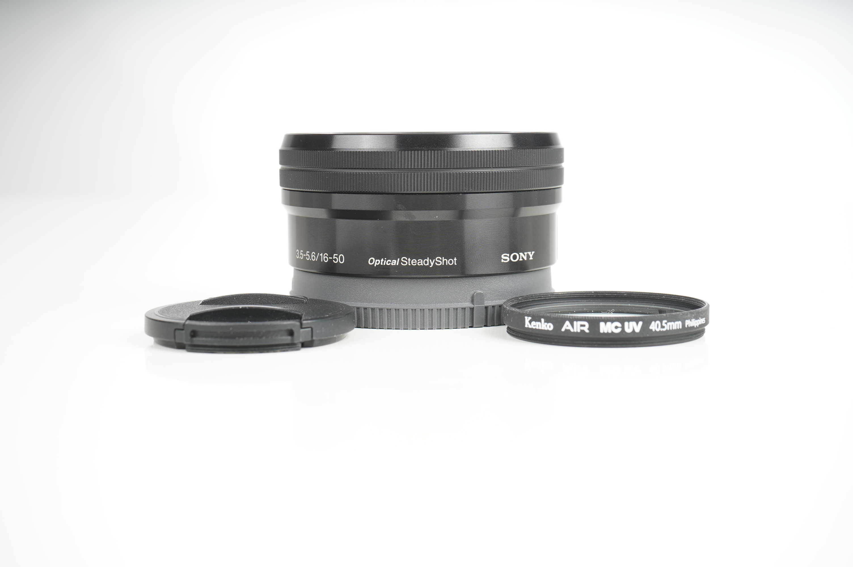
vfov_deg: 24.6
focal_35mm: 55
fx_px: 1302
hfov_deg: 36.3
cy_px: 284
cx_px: 426
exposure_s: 1/200
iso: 200
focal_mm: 55
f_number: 11
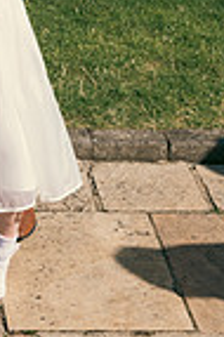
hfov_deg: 10.1
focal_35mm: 132
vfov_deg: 14.6
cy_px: -153
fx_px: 1235
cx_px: -97
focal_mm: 42
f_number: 6.3
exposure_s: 1/2000
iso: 160
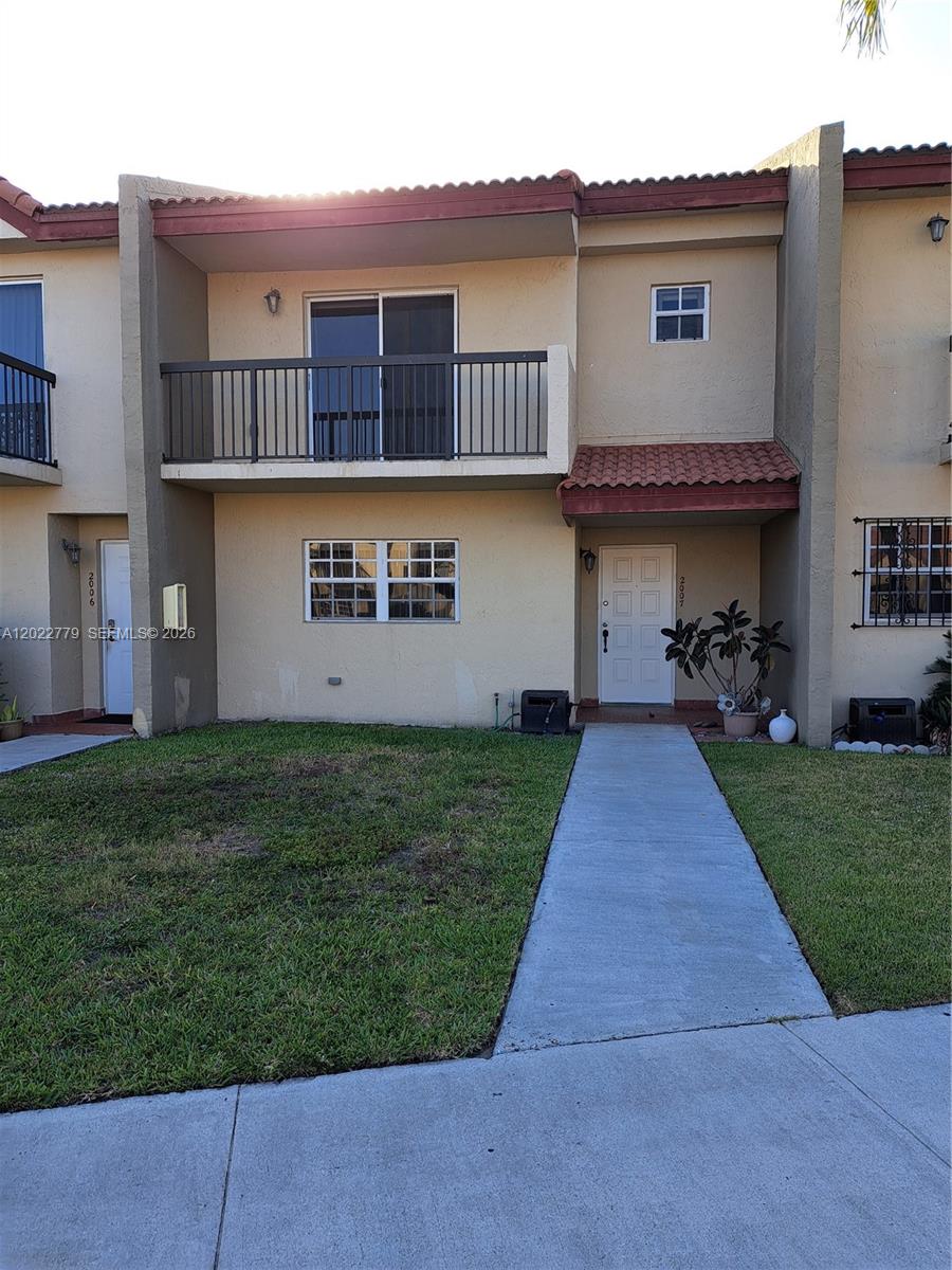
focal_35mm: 24
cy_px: 635
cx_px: 476
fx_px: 880
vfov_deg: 71.6
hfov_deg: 56.8
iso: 50
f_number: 1.8
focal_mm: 5.23
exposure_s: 1/384
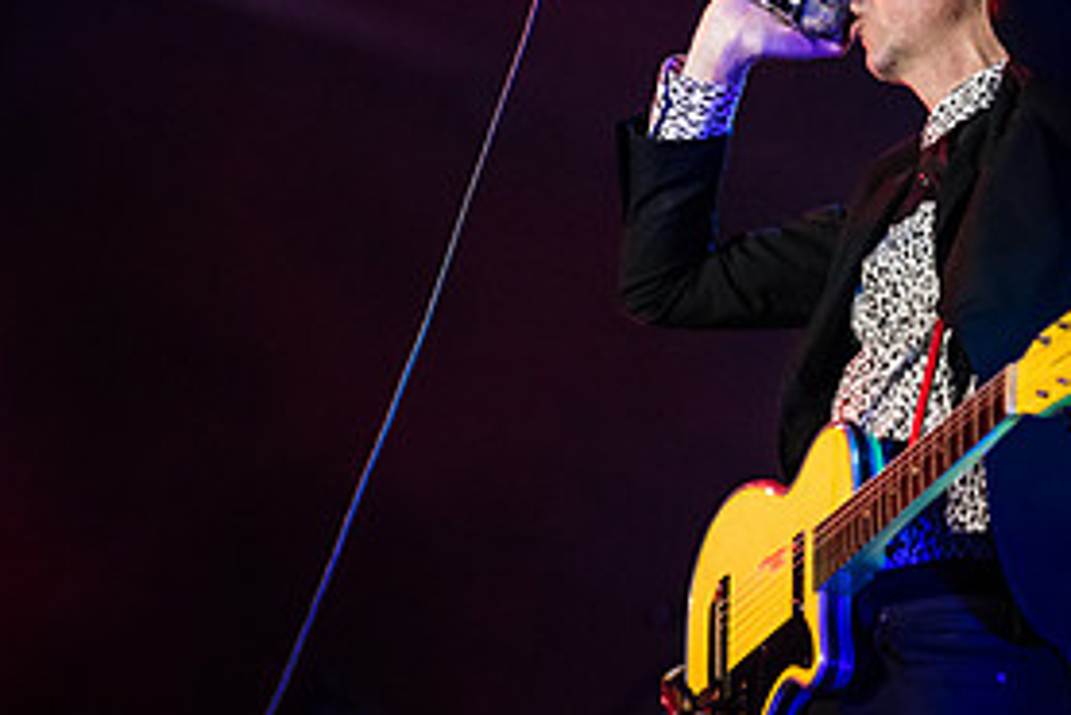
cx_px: 455
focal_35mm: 293
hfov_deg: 7.0
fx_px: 8721
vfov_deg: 4.7
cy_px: 120
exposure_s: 1/2500
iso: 3200
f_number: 2.8
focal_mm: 130
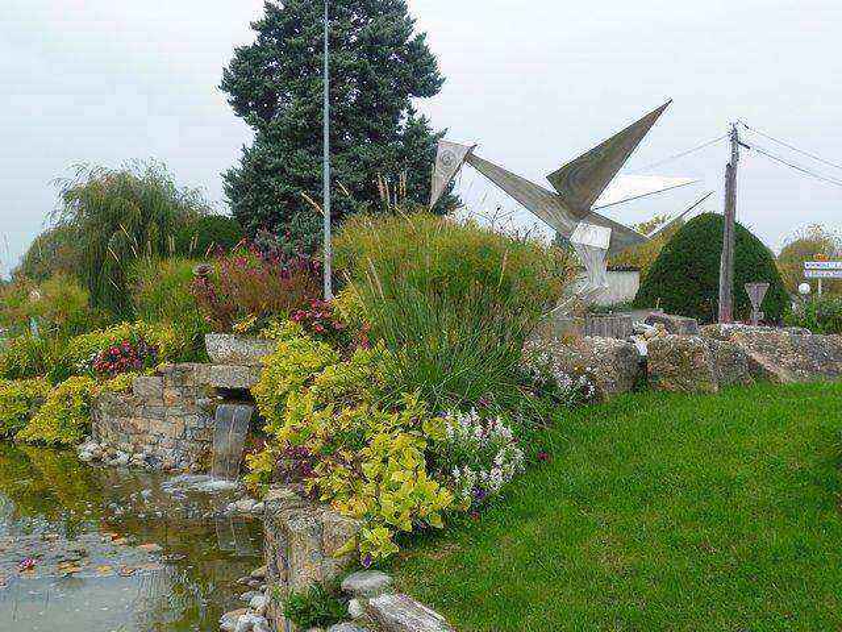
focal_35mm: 48
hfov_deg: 39.7
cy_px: 316
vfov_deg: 30.3
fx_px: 1168
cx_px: 421
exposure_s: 1/160
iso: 80
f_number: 3.5
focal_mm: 8.6
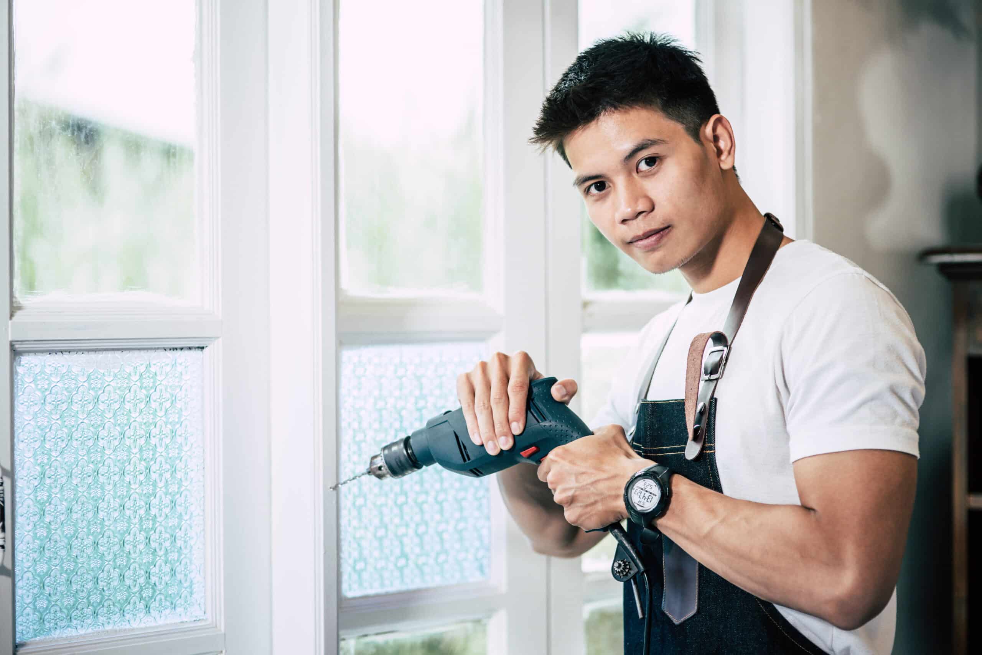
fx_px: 2319
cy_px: 328
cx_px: 491
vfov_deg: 16.1
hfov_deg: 23.9
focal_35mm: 85
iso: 400
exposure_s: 1/200
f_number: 2
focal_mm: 85
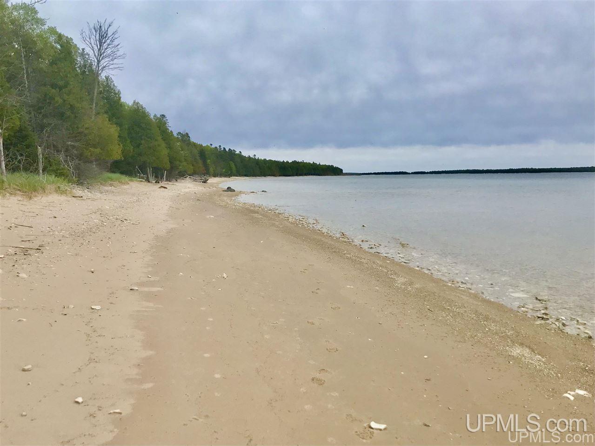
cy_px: 223
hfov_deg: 63.4
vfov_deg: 49.7
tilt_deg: -5.3
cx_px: 298
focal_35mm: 28
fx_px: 481
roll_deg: +3.1
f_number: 1.8
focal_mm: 3.99
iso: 20
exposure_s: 1/1842
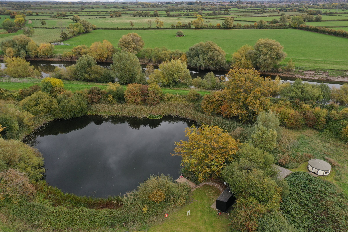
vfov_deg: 46.4
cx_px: 174
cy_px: 116
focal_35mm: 28
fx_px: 271
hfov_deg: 65.5
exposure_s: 1/160
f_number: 4.5
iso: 100
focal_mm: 10.26
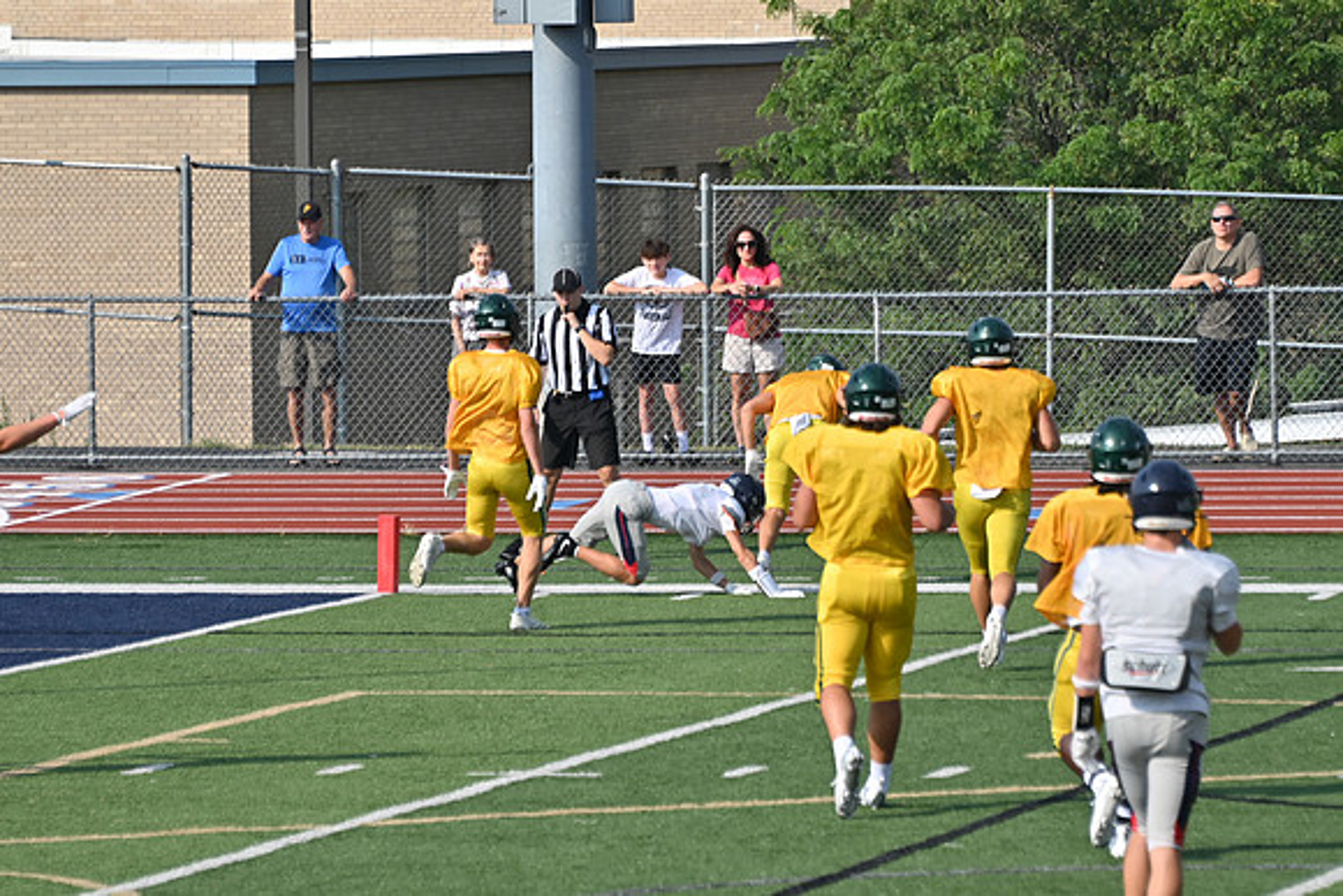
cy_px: 448
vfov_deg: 4.0
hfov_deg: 6.0
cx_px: 672
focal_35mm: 345
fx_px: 12873
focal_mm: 230
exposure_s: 1/800
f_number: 5.6
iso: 100
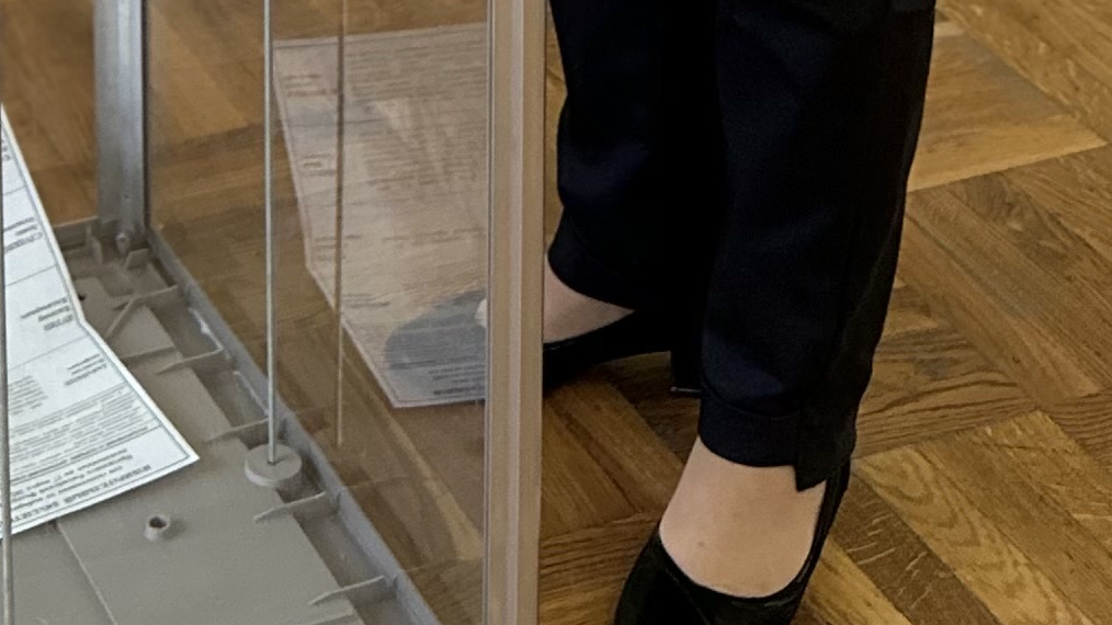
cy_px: -883
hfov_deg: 20.1
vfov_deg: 10.1
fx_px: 3066
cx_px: 104
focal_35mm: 104
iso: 320
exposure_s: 1/50
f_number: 1.78
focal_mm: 6.86
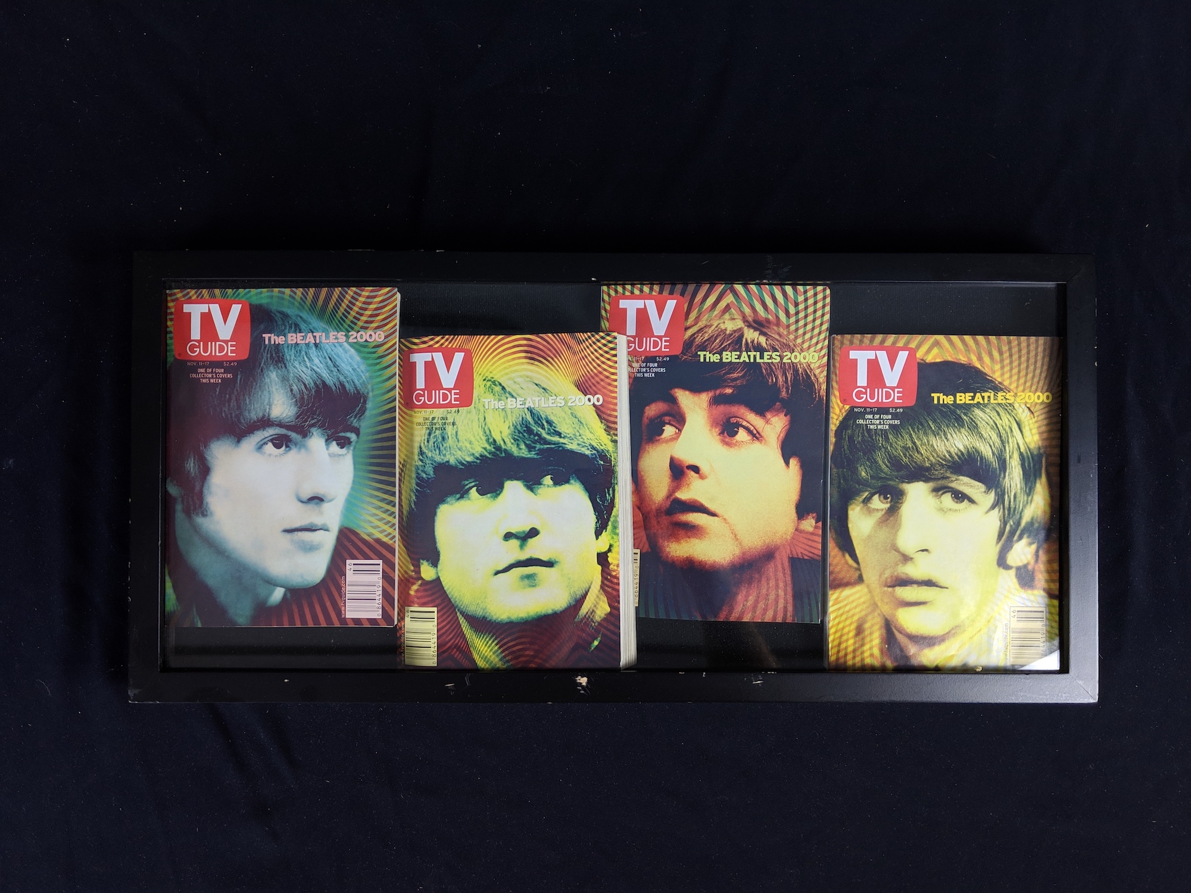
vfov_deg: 51.4
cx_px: 596
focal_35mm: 27
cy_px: 446
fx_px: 929
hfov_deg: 65.3
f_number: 1.8
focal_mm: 4.44
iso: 105
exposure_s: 1/59.9
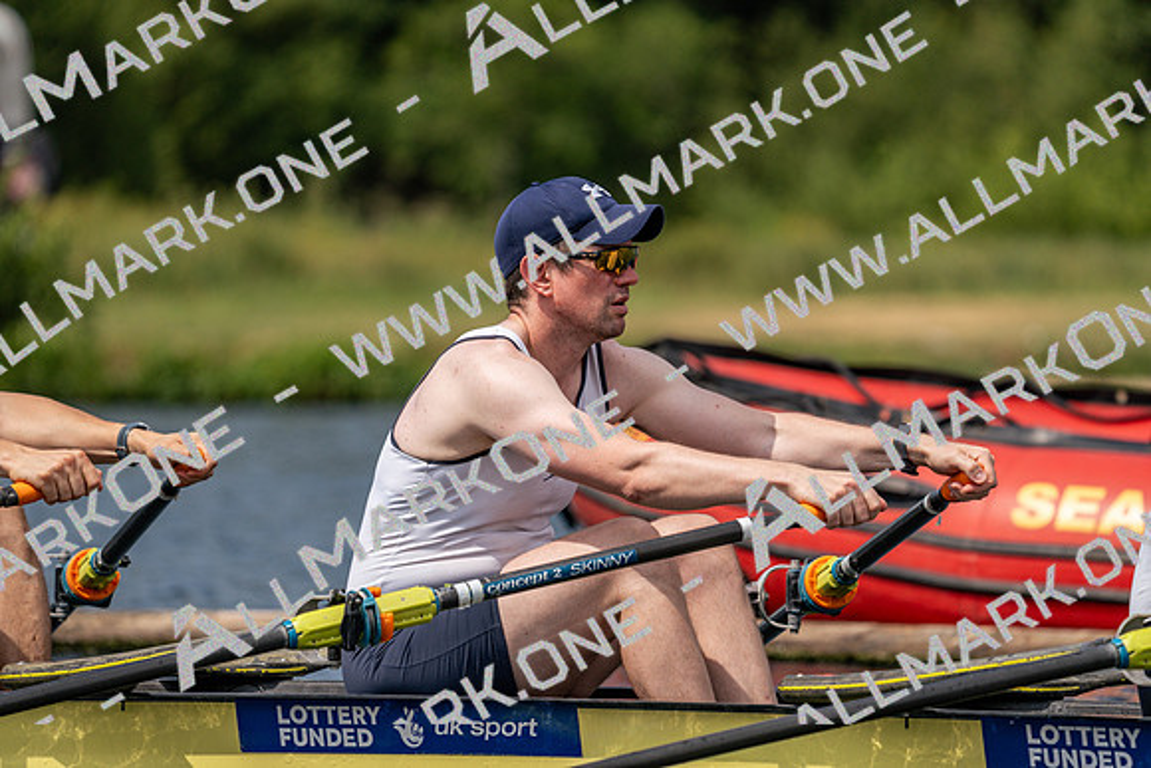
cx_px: 576
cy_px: 384
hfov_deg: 5.3
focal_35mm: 388
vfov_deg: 3.5
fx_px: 12408
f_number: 6.3
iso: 200
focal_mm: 388
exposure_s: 1/1600
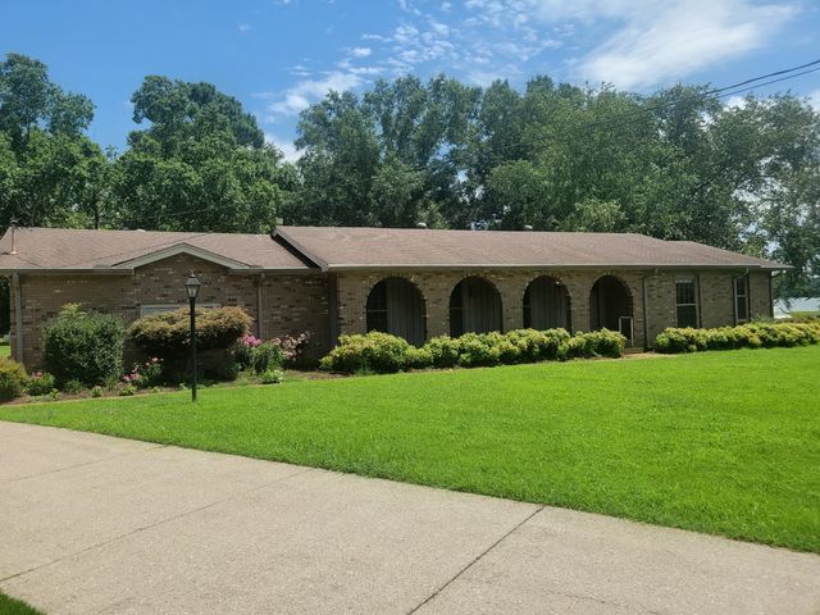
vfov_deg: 53.1
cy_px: 308
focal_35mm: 26
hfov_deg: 67.3
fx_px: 616
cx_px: 410
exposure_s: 1/2222
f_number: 1.8
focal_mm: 5.4
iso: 40
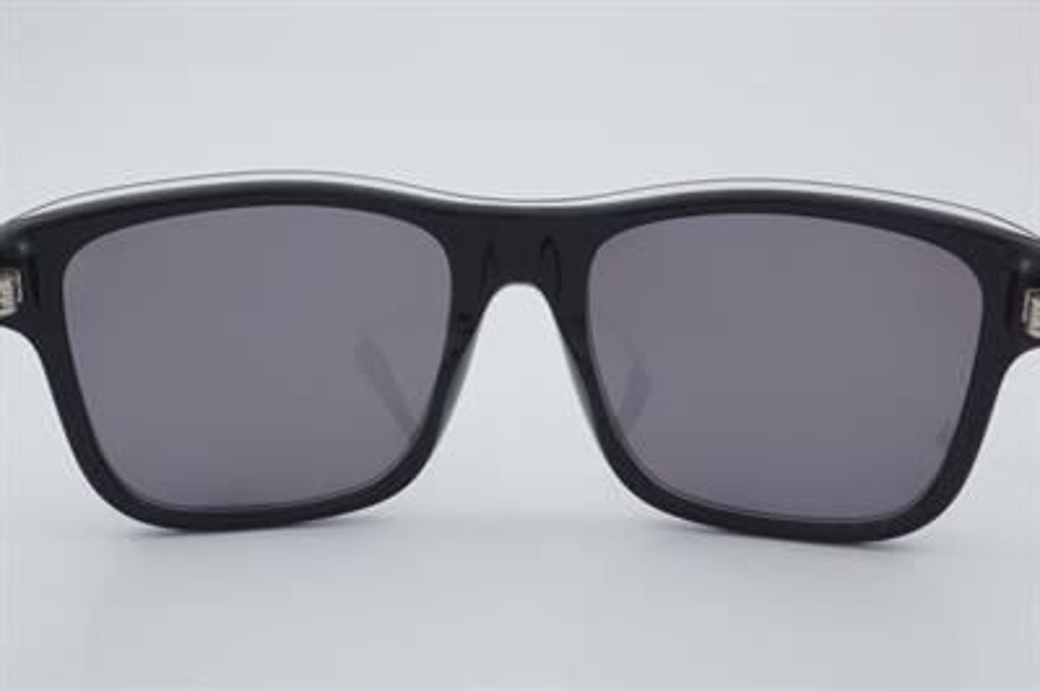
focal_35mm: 52
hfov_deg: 37.9
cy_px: 346
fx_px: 1515
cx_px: 520
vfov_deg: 25.7
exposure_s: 1/4
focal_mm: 35
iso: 100
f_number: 32
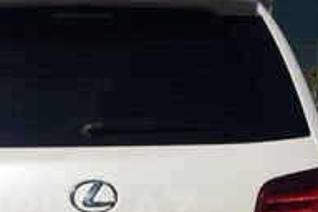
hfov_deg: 25.6
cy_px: 210
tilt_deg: -10.3
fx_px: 689
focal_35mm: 78
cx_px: 68
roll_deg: -1.0
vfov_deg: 17.1
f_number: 2.2
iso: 40
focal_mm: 4.15
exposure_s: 1/8264
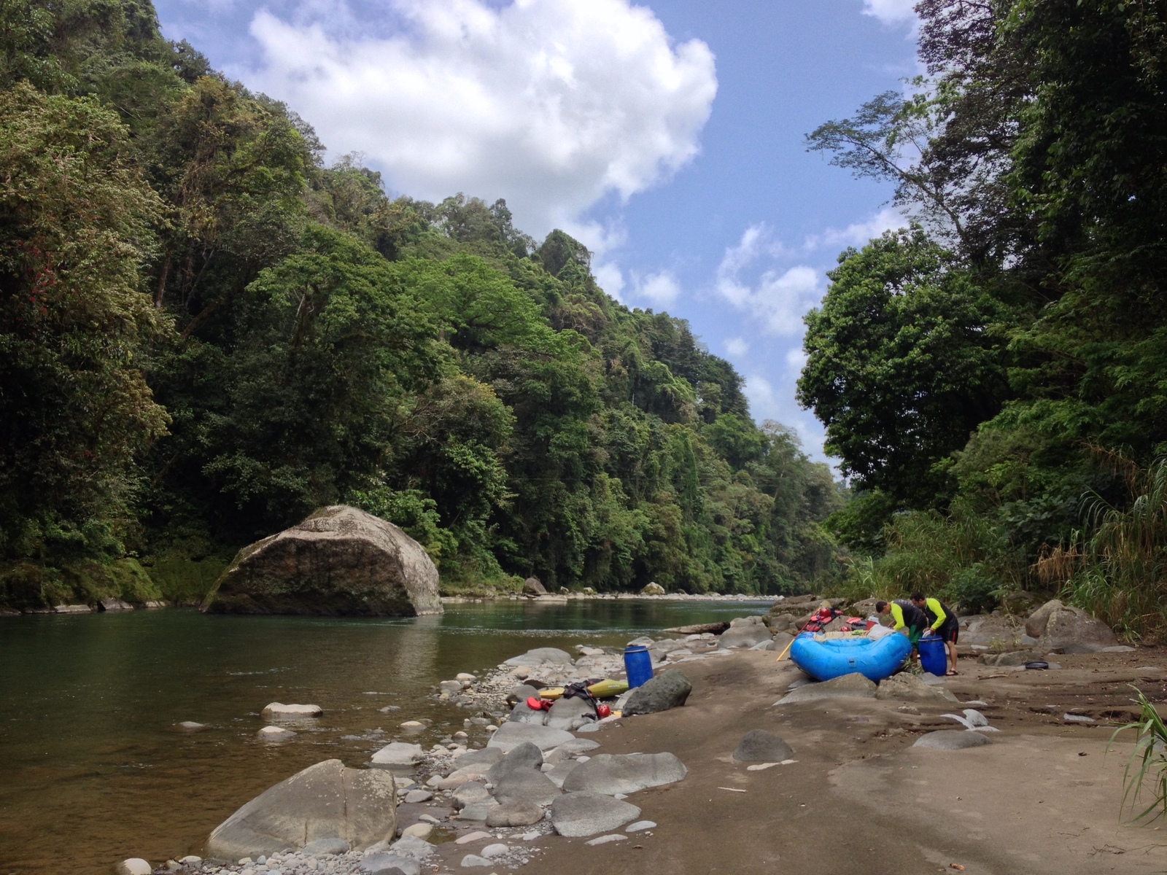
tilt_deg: +3.3
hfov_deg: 52.6
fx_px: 1180
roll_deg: -0.7
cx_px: 584
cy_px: 438
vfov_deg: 40.7
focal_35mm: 35
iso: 50
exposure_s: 1/849
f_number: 2.4
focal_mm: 4.28
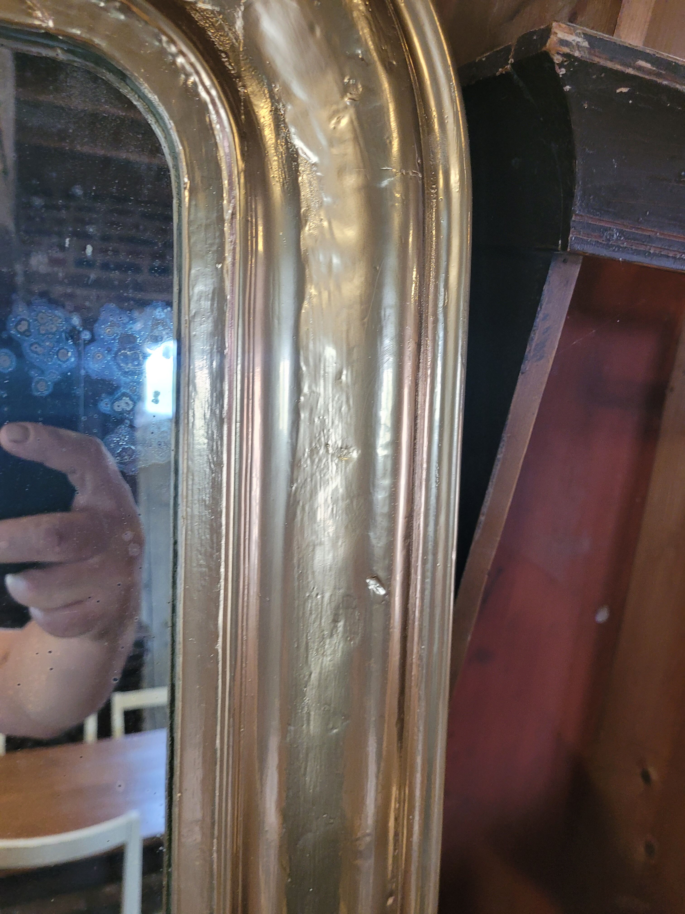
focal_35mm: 26
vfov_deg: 67.3
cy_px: 457
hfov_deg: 53.1
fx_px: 686
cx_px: 342
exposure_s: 1/50
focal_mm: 5.4
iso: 250
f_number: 1.8
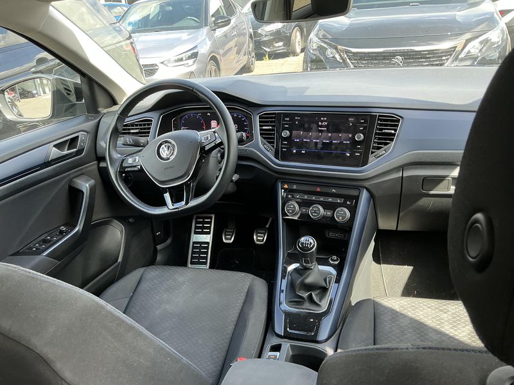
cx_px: 257
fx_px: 416
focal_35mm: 28
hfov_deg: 63.4
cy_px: 192
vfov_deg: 49.7
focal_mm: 3
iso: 64
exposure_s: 1/122
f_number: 1.8
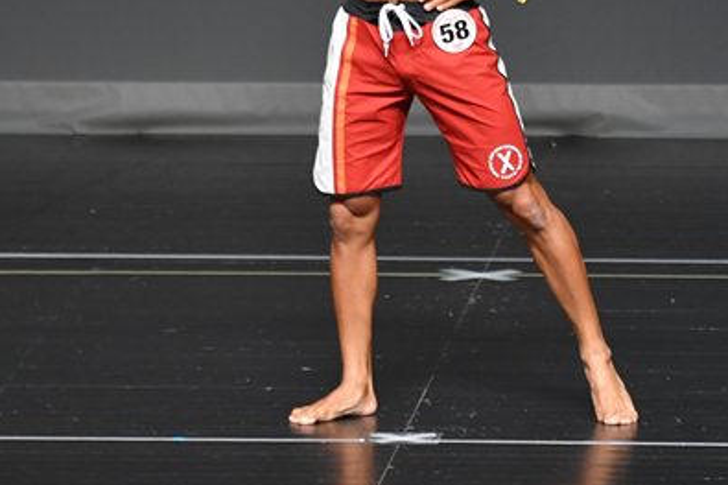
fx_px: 12491
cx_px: 475
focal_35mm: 618
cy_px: 59
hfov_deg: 3.3
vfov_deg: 2.2
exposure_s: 1/400
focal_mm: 210
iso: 2500
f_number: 5.6
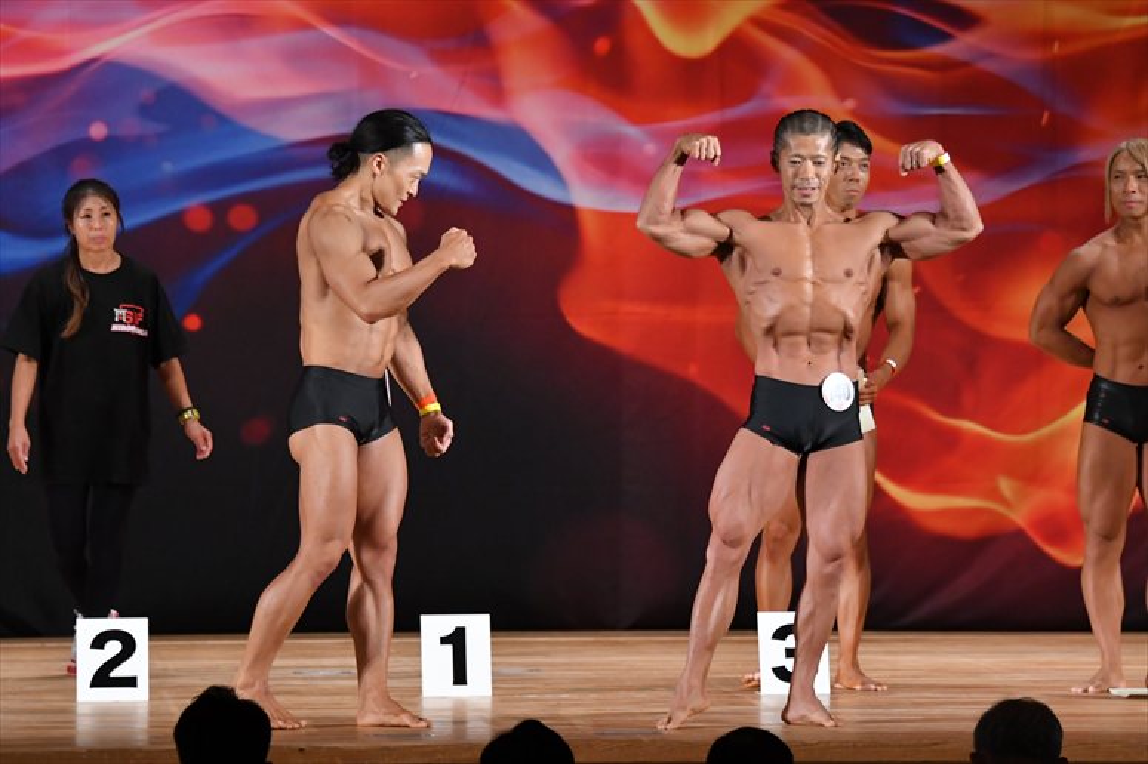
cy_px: 382
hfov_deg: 9.5
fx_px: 6917
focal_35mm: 217
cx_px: 574
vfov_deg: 6.3
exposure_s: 1/400
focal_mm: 145
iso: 3200
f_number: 5.6
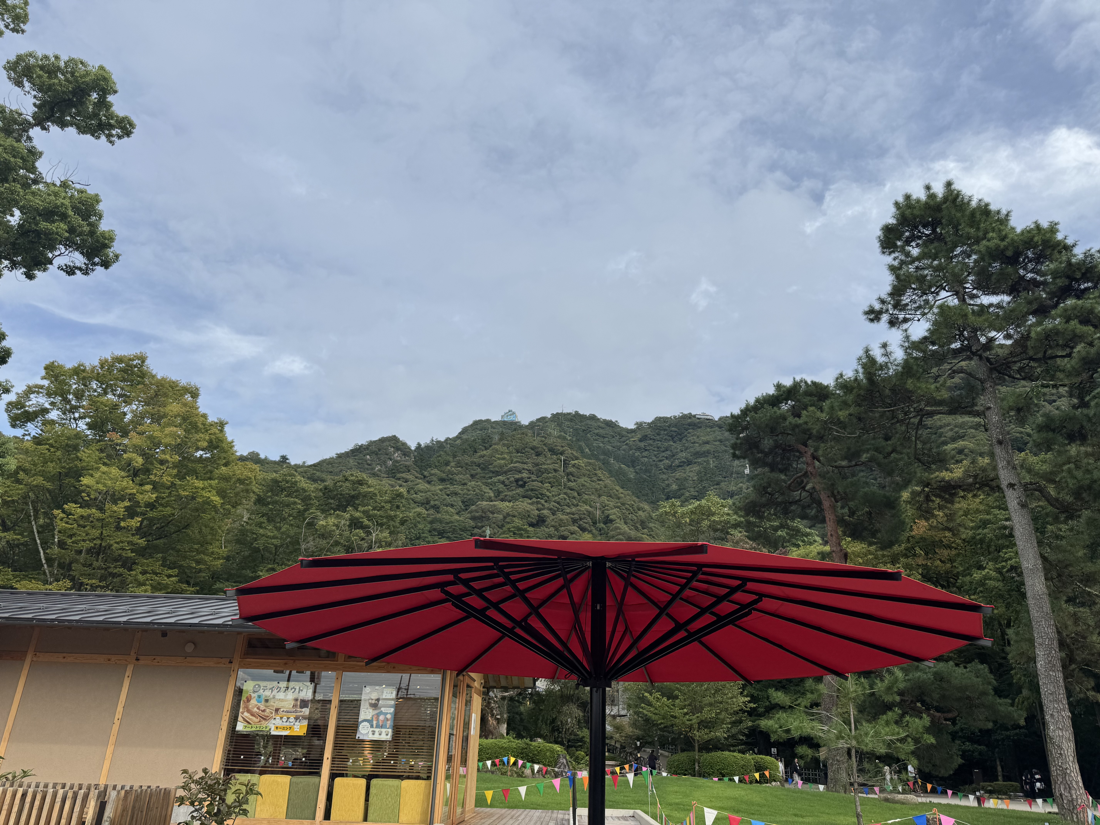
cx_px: 550
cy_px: 412
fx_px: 763
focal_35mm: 24
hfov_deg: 71.6
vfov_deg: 56.8
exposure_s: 1/4608
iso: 80
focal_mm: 6.76
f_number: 1.78
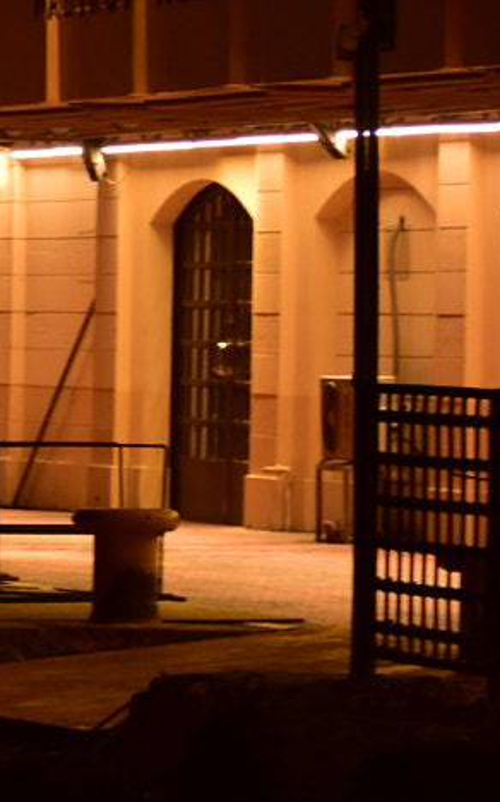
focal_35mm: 415
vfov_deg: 5.1
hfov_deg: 3.1
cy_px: 333
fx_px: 9059
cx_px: -1164
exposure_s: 1/10
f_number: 4
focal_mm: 62
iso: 320
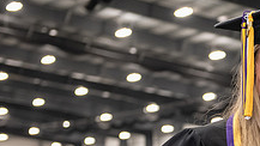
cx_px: 320
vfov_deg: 8.6
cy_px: 180
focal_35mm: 140
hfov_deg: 14.8
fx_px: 965
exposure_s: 1/160
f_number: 3.2
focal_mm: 50
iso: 2500
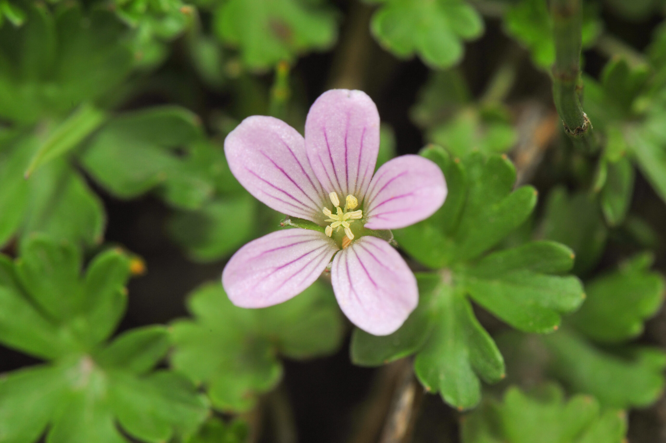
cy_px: 222
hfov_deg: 13.7
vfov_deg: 9.1
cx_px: 333
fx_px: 2773
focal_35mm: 150
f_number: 22
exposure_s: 1/160
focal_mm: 150
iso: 1000
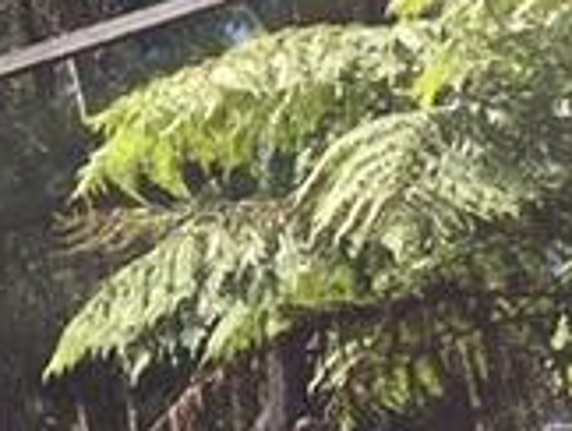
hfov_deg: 15.7
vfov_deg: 13.4
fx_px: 1837
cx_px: -388
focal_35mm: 111
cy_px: 270
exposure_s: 1/860
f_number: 2.2
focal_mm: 4.15
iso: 32
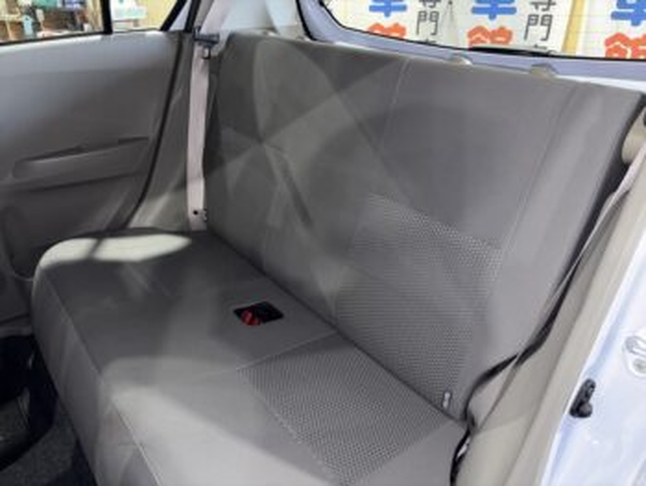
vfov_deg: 53.1
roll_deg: +0.1
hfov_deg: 67.3
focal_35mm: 26
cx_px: 323
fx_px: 486
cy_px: 243
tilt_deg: -27.0
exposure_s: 1/13
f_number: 1.6
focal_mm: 5.96
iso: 80
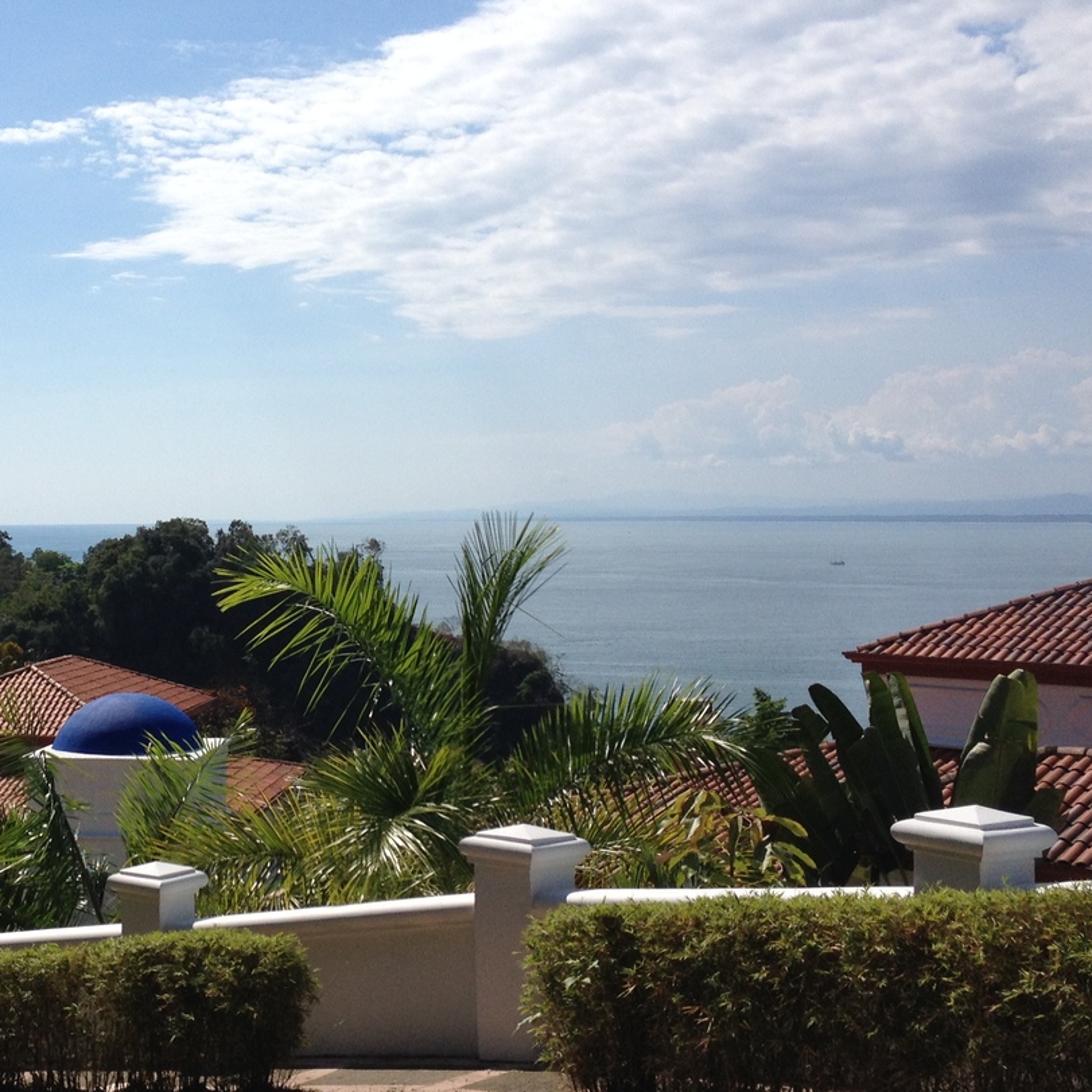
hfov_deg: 27.6
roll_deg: +1.6
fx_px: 2177
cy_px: 510
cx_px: 236
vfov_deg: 28.2
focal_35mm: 61
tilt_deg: -0.8
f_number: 2.4
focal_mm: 4.28
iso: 50
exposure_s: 1/3690
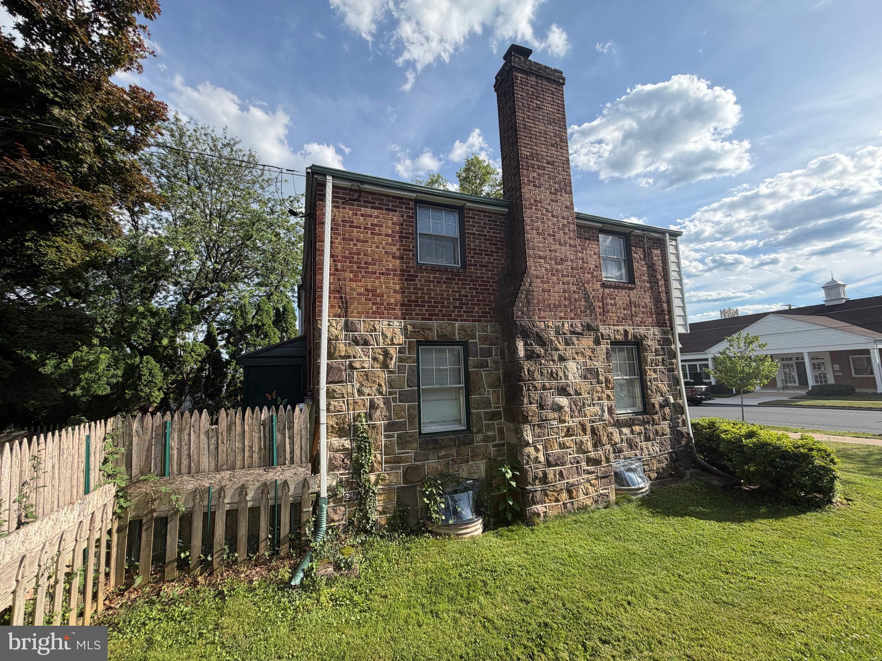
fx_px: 357
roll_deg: +1.7
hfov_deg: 102.1
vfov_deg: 85.7
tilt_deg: +9.1
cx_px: 441
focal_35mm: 14
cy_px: 330
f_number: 2.2
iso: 32
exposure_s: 1/770
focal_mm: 2.22
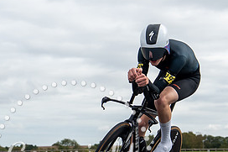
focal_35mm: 183
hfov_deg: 11.2
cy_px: 168
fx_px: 1158
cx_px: 33
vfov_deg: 7.4
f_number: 3.5
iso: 100
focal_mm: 39
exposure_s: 1/1000
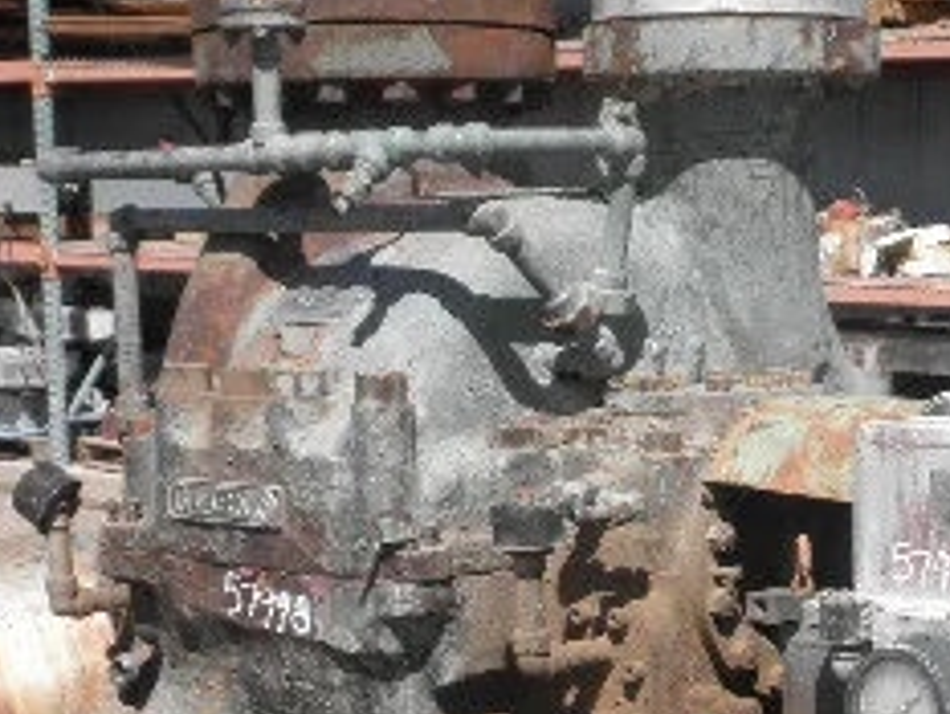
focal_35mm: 96
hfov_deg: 20.1
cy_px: 796
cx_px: 811
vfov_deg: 15.0
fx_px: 2636
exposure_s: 1/125
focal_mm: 6.1
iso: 64
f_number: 9.1
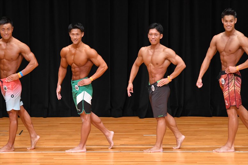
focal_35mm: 270
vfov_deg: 5.1
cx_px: 124
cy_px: 82
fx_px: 1859
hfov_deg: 7.6
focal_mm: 180
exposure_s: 1/400
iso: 4000
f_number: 5.6
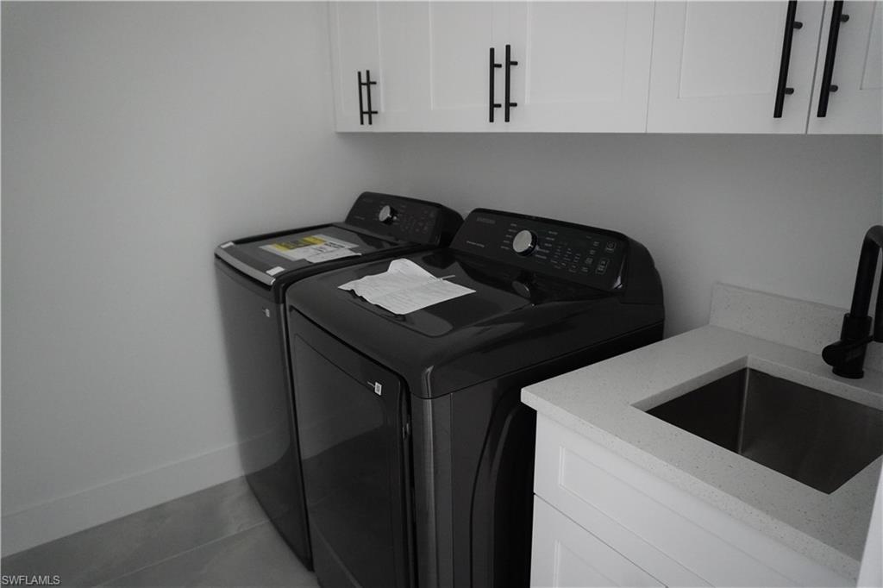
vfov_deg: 53.1
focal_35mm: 24
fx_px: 588
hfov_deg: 73.8
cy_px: 294
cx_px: 442
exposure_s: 1/160
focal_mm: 16
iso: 4000
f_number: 3.5
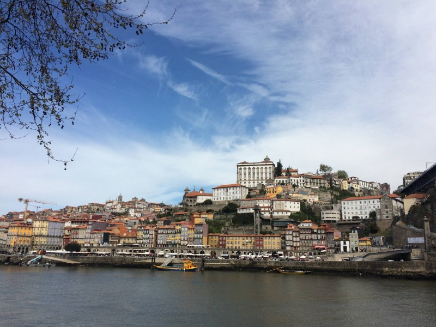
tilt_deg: +15.3
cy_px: 164
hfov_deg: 61.7
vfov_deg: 48.2
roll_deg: -0.9
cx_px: 218
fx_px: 365
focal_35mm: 29
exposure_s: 1/3165
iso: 32
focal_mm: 4.15
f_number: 2.2
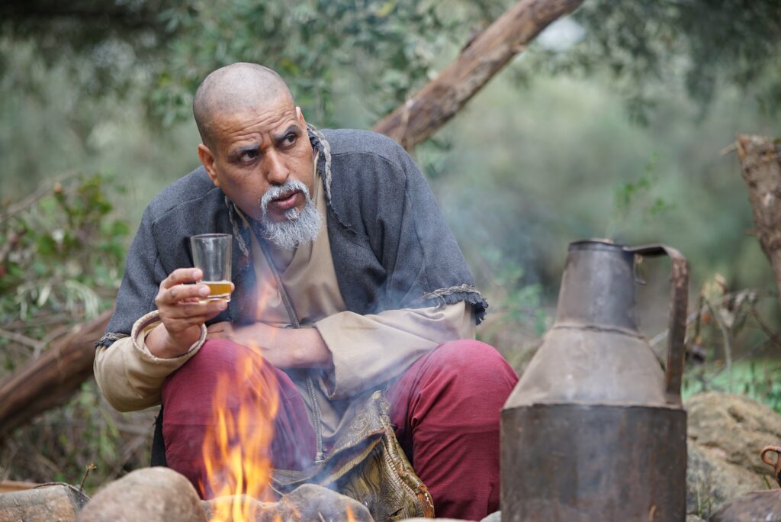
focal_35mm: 110
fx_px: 2388
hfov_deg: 18.6
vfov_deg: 12.5
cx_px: 390
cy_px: 261
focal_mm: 110
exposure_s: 1/125
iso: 160
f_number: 2.8
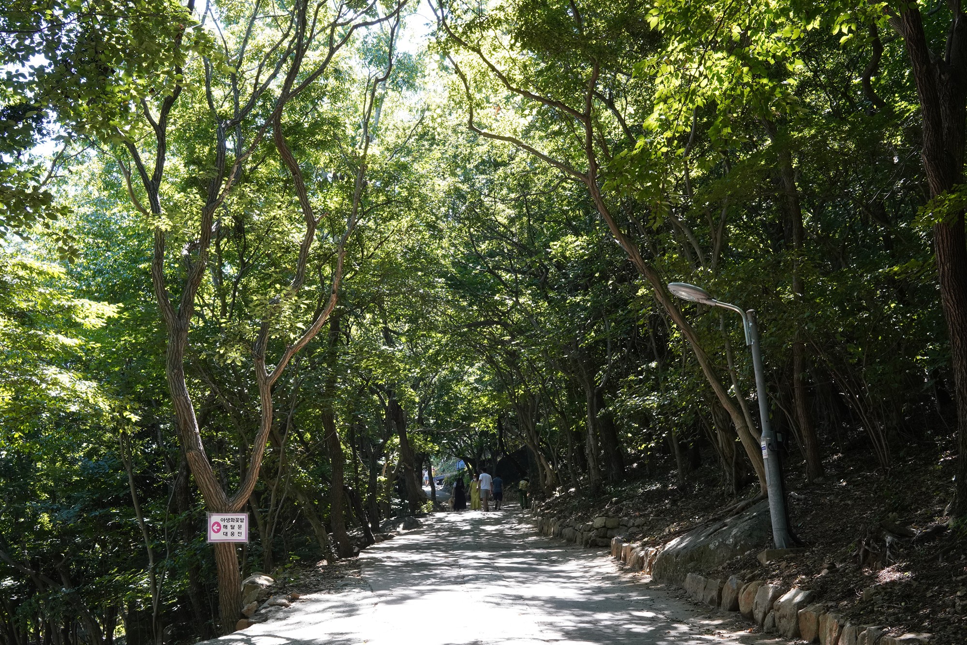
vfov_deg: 37.9
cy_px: 322
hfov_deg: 54.4
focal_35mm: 35
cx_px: 484
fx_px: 940
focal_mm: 35
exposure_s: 1/100
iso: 1600
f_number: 11
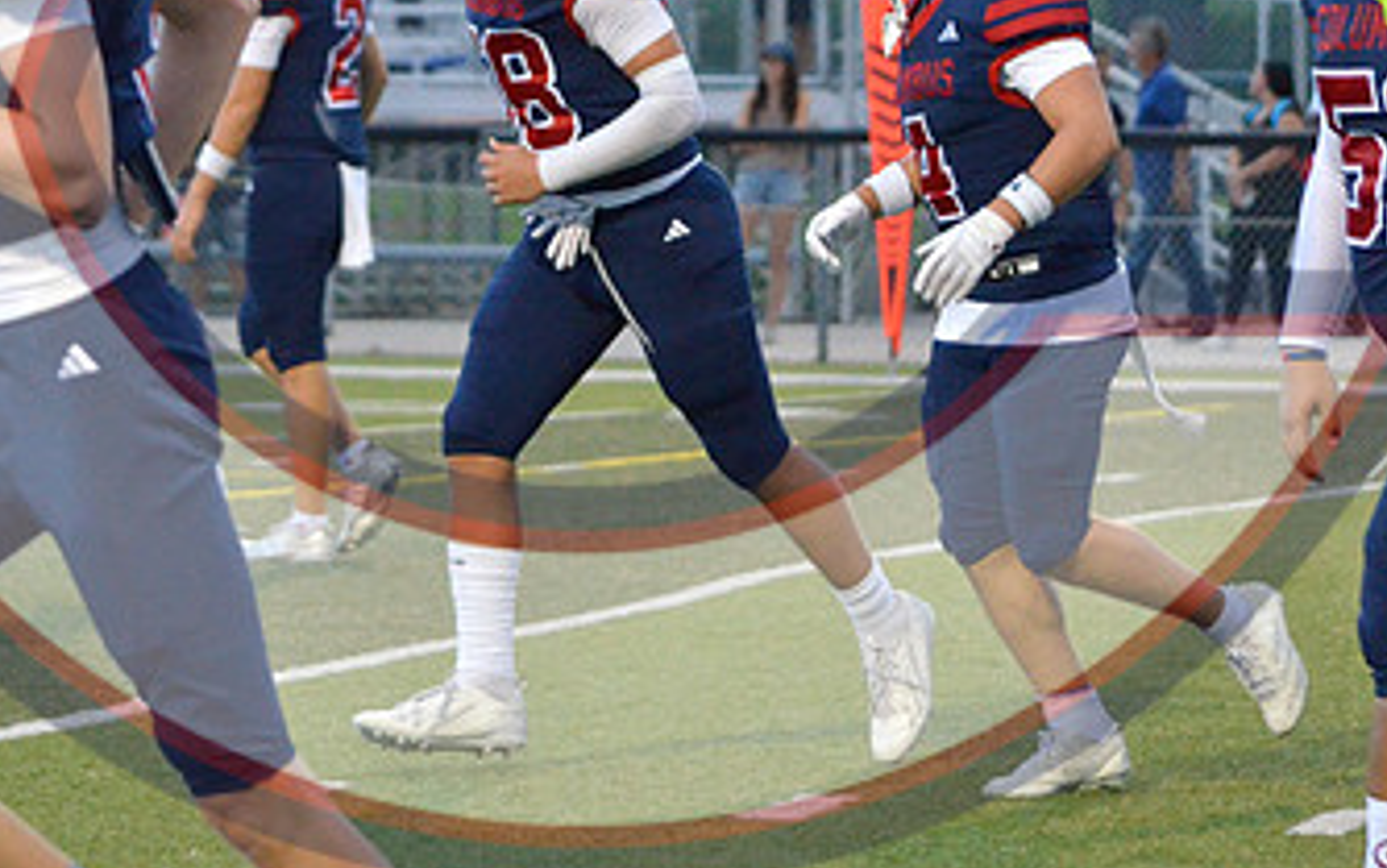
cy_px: 104
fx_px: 11004
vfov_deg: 4.5
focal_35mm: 291
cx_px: 569
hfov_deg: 7.2
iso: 3600
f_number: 4.8
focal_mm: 110
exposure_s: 1/500
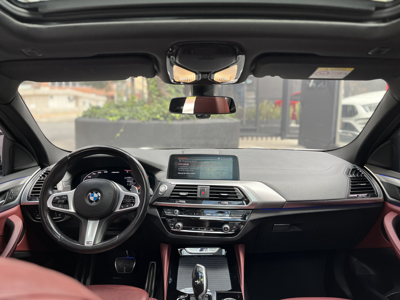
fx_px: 300
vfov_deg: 53.1
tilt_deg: -7.8
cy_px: 150
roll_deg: -1.1
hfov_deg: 67.3
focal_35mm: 26
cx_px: 200
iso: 80
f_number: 1.6
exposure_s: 1/121
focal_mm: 5.1
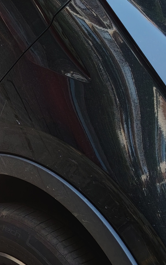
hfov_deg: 14.4
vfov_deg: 25.2
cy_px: 104
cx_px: -115
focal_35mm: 82
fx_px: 594
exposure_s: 1/100
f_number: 1.88
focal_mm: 4.84
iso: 287
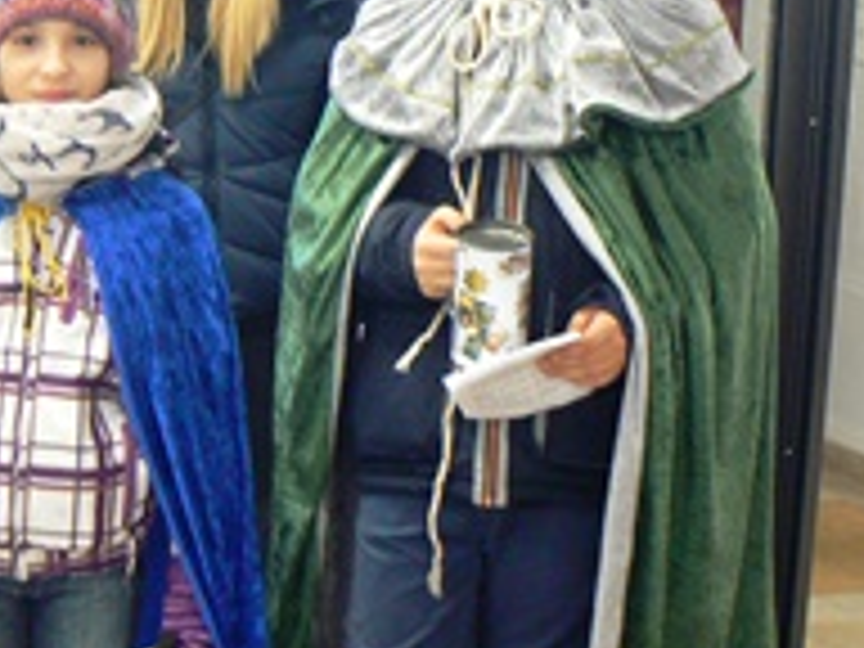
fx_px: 2097
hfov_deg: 22.8
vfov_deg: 17.6
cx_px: 122
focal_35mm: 84
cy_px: 315
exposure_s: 1/15
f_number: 2.8
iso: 200
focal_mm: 6
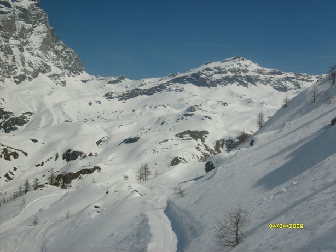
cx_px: 168
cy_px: 126
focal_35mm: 43
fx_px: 418
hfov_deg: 43.8
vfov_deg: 33.6
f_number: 7.7
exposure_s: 1/1000
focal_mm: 7.2
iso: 80
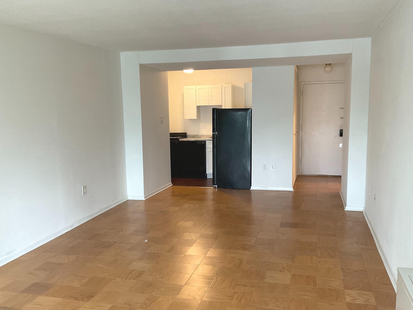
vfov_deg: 42.9
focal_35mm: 33
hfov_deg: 55.3
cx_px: 213
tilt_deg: -8.0
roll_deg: +0.9
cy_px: 166
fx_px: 394
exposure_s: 1/60
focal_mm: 3
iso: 160
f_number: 1.8
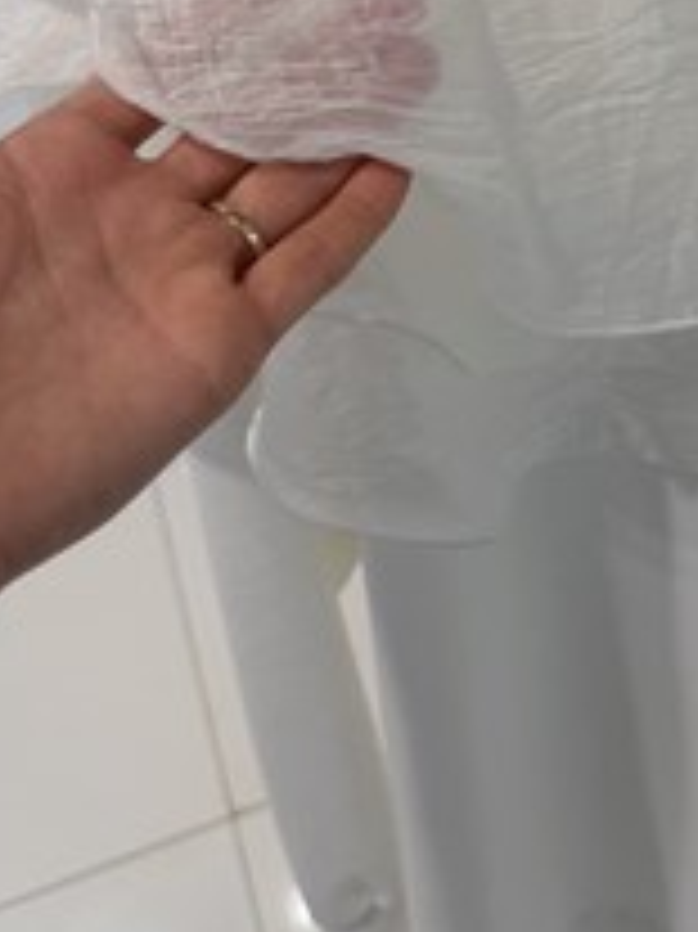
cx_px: 509
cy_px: 227
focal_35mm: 48
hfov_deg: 29.8
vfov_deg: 38.6
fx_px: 1292
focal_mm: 6.76
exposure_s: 1/992
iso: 100
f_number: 1.78
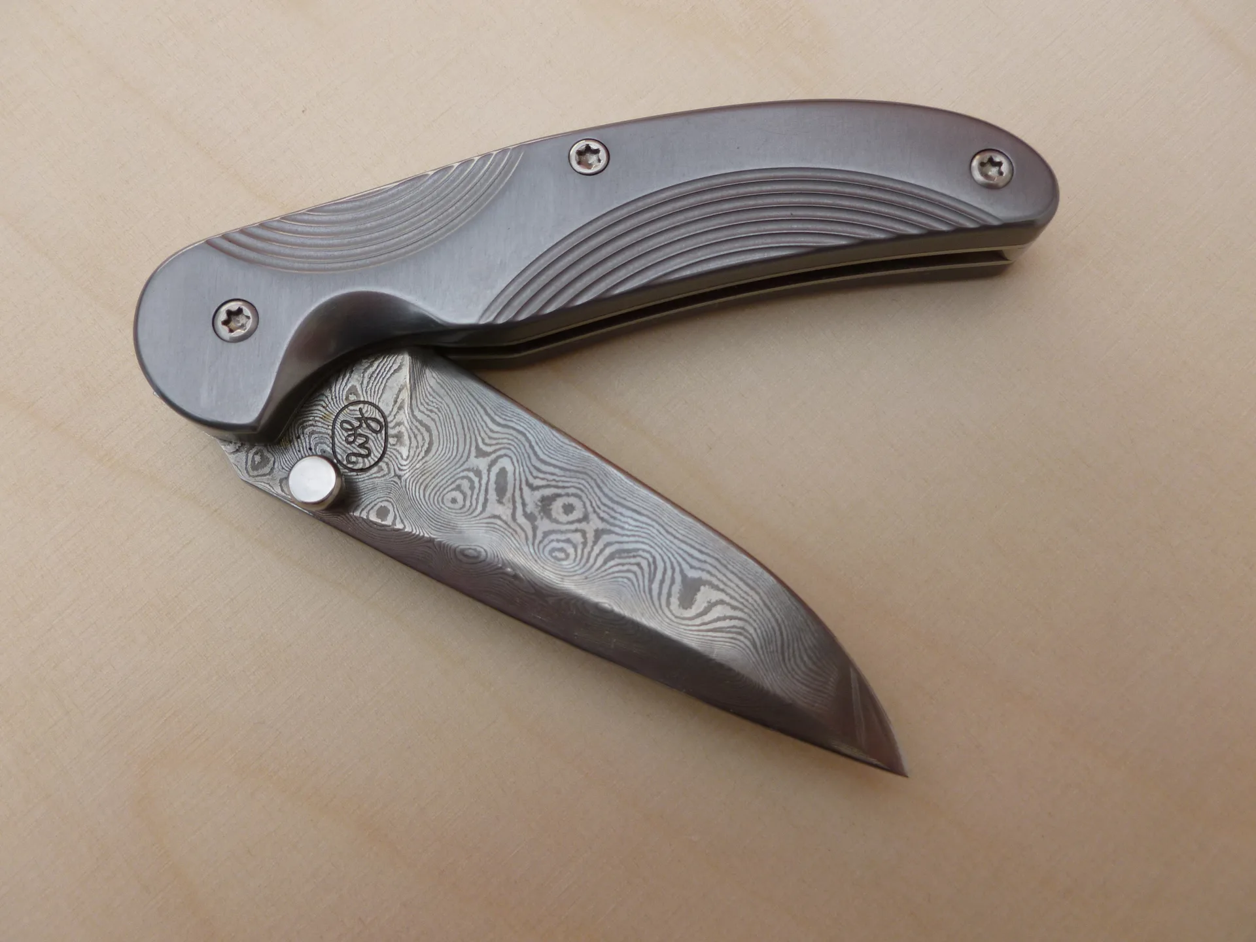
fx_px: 1016
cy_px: 471
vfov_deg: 49.7
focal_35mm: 28
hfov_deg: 63.4
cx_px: 628
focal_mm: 5
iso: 100
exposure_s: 1/320
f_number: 3.3
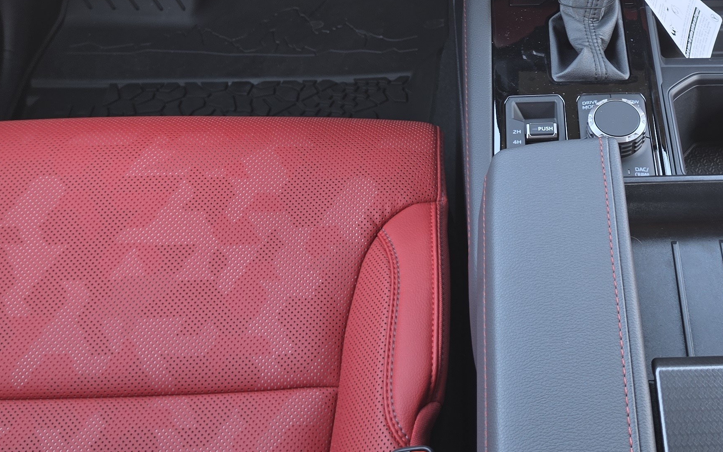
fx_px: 1103
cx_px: 536
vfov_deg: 22.1
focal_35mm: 56
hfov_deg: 35.5
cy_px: -27
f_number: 1.4
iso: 25
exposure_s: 1/50
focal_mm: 6.5
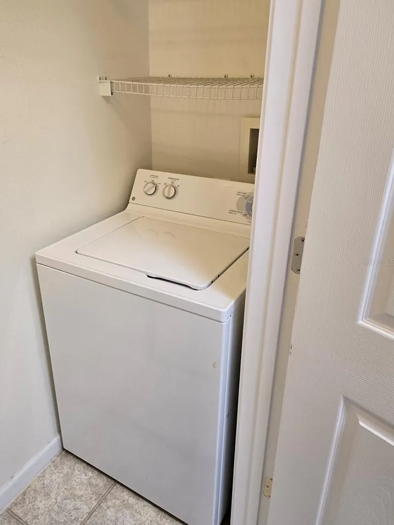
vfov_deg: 65.3
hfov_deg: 51.2
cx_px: 165
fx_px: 410
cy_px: 261
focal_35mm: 27
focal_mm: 5.4
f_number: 1.8
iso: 250
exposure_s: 1/120
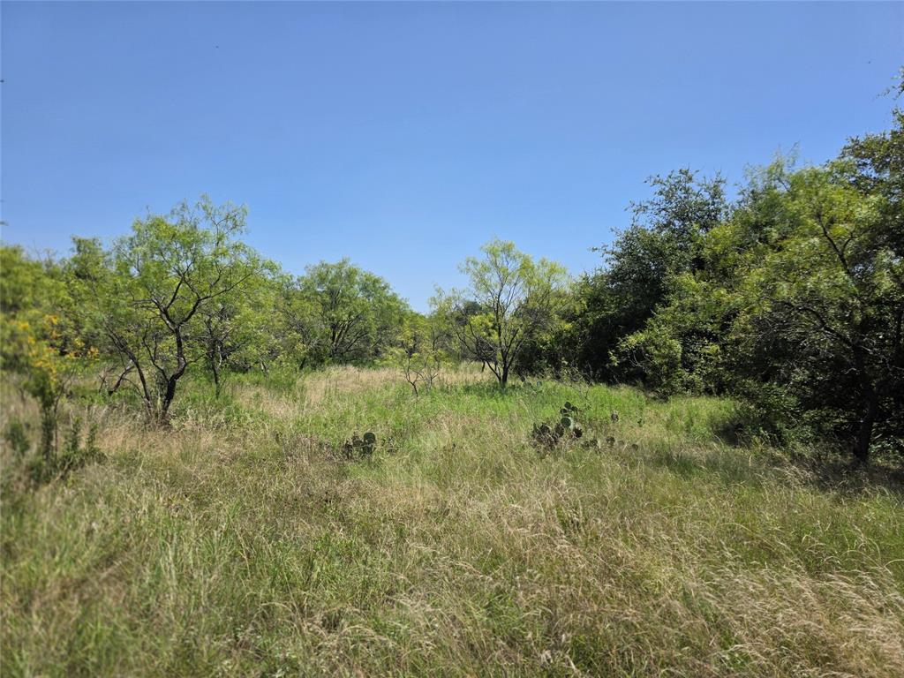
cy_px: 339
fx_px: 601
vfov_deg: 58.9
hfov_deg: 73.9
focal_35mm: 23
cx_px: 452
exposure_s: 1/6809
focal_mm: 6.3
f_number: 1.7
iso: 80
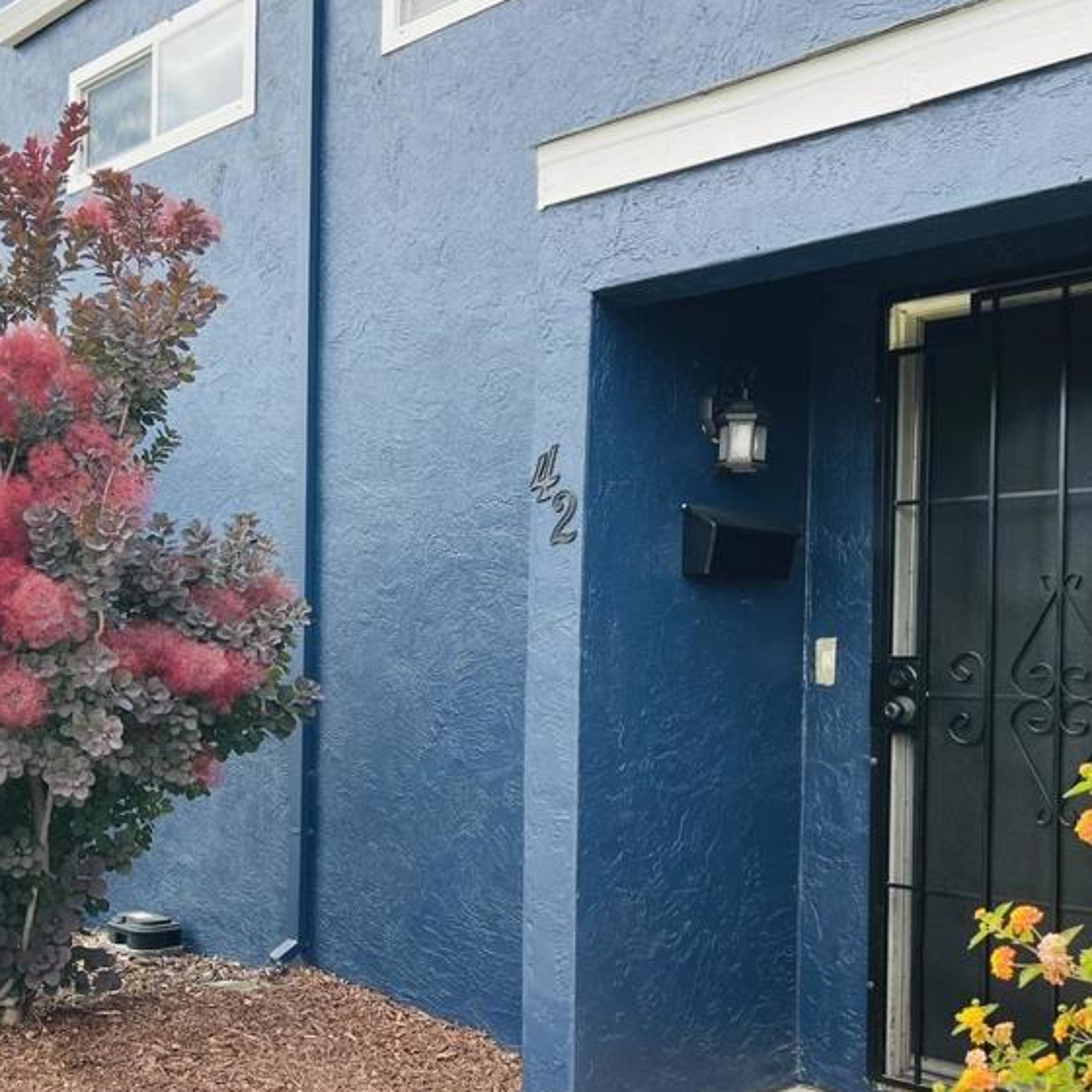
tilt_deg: +0.1
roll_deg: -1.2
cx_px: 351
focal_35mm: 42
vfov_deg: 39.9
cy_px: 651
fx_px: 1499
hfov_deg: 39.5
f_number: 1.5
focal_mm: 5.7
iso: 50
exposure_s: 1/662
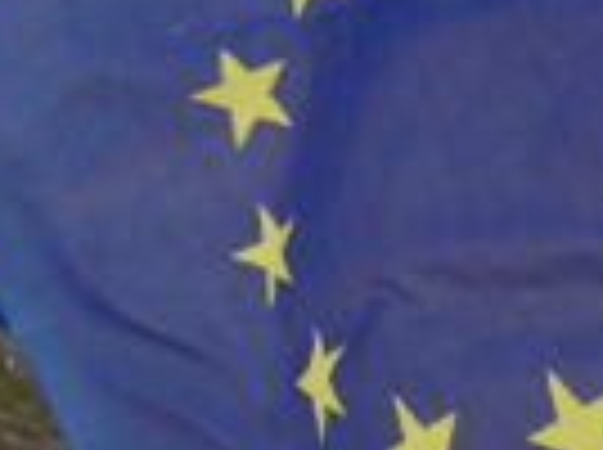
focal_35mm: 111
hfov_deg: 17.4
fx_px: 1930
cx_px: 27
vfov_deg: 13.1
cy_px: -9
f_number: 3.4
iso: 80
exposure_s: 1/320
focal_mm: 6
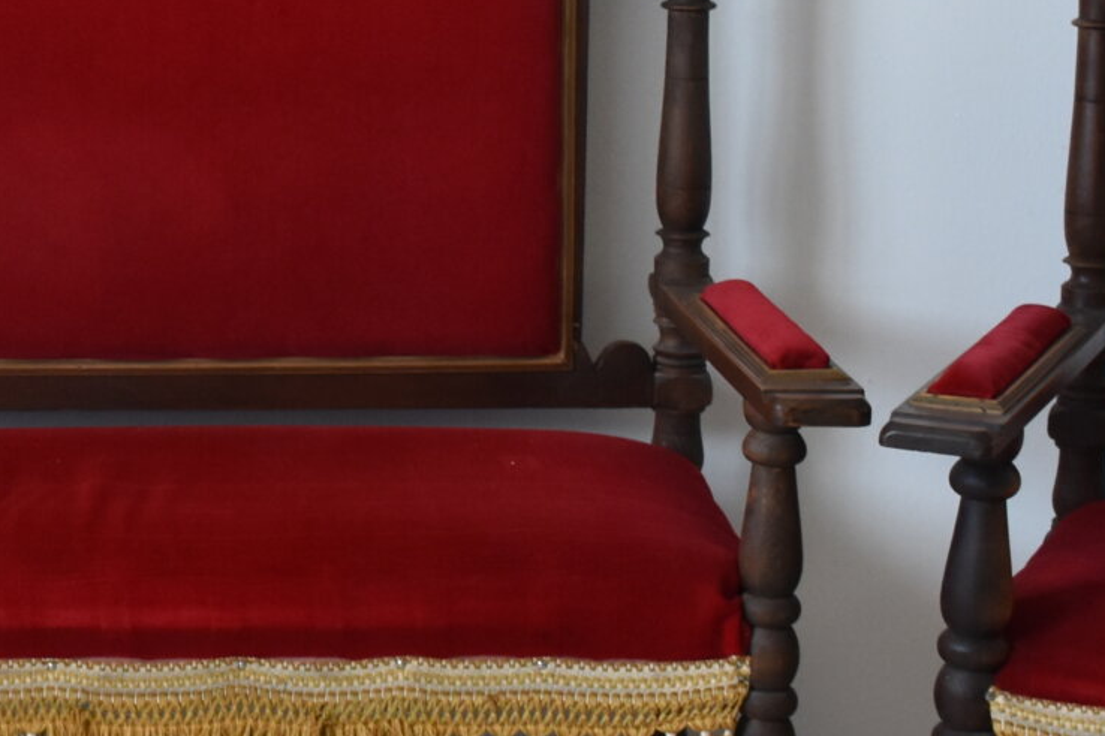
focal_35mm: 104
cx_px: -54
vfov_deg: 13.0
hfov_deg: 19.0
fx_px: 3192
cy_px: 14
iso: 800
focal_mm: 20
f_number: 4.5
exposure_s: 1/80
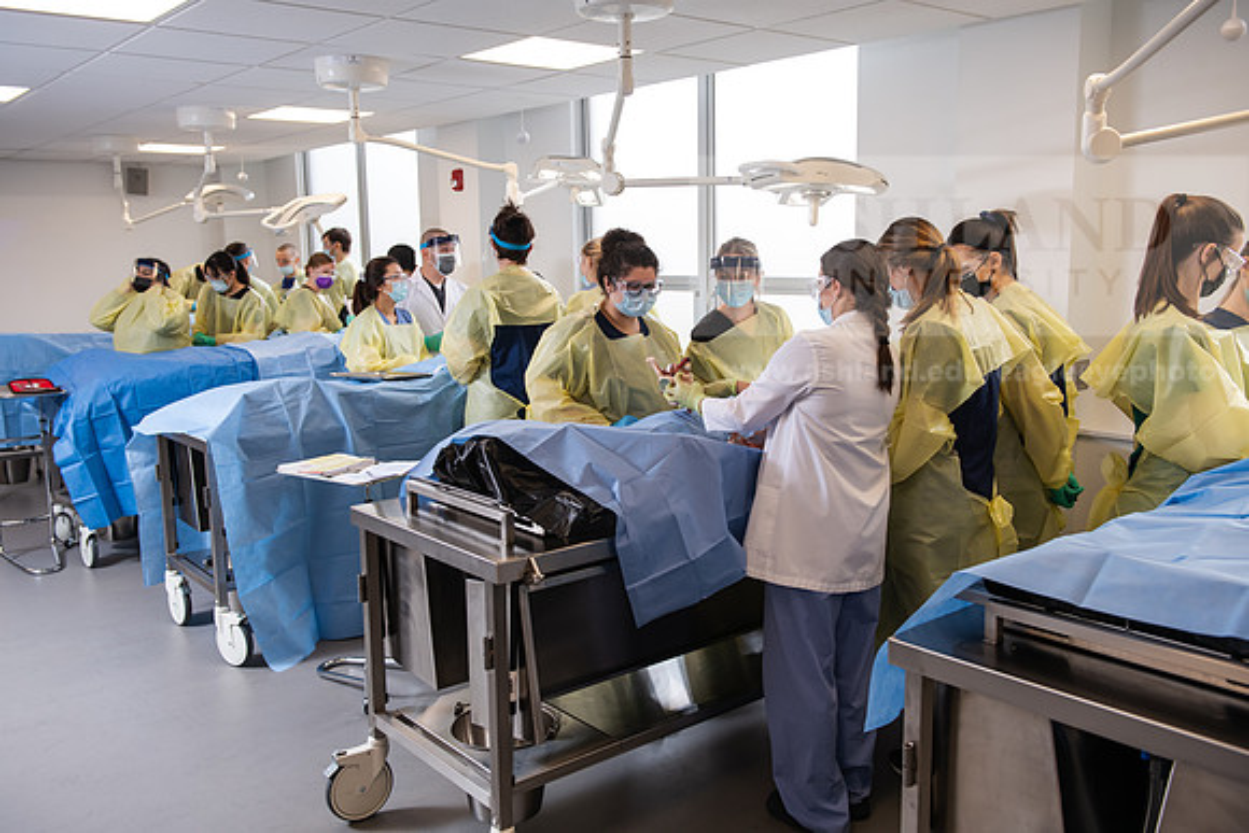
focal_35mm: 32
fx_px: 1110
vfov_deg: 41.1
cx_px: 624
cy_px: 416
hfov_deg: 58.7
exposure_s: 1/200
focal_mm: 32
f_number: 4
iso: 500
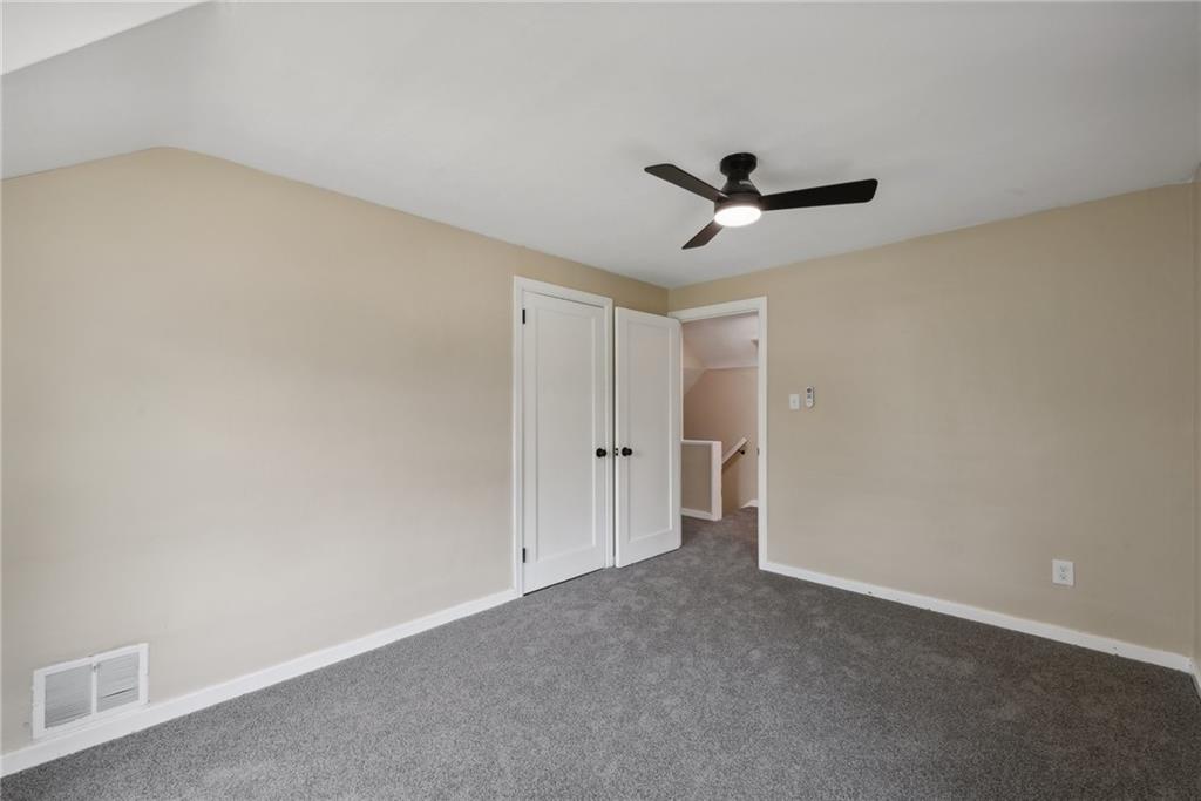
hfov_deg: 104.2
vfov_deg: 81.2
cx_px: 600
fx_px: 467
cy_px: 400
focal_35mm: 14
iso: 50
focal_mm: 14
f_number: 11
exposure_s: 1/5
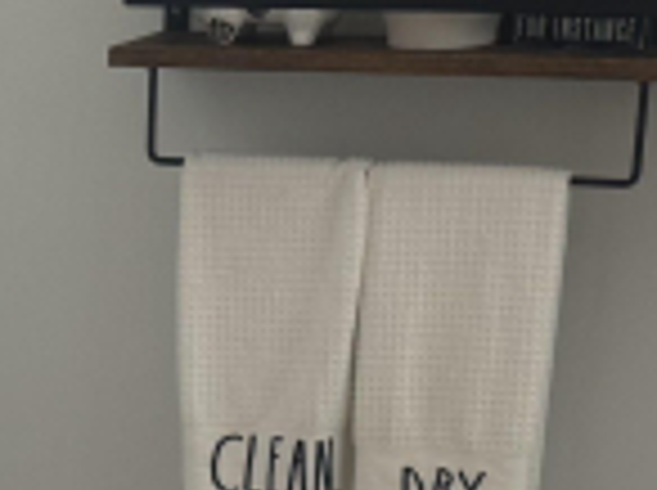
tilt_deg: -15.7
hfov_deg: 17.0
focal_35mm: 110
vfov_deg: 13.3
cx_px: -151
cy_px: 423
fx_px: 2084
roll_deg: -0.7
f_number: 1.78
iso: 125
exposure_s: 1/60
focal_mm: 6.76
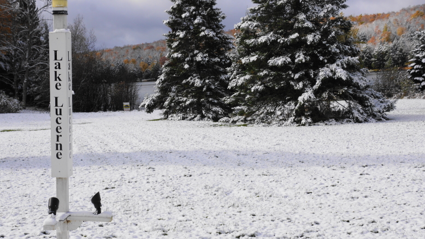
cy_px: 120
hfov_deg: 29.9
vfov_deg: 17.1
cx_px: 197
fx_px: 797
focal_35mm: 71
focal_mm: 35
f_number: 11
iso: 100
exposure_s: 1/100
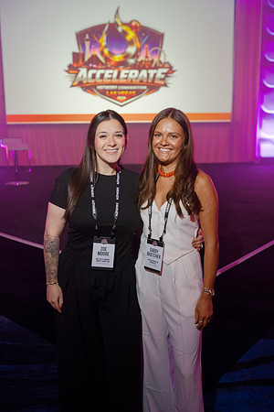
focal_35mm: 35
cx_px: 137
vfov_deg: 54.4
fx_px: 400
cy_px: 206
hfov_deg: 37.9
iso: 1250
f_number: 4
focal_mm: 35
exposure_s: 1/160
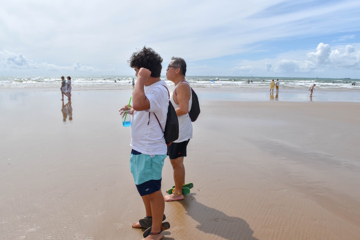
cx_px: 180
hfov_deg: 53.1
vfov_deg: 36.9
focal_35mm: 36
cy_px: 120
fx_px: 360
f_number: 8
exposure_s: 1/2000
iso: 400
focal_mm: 24
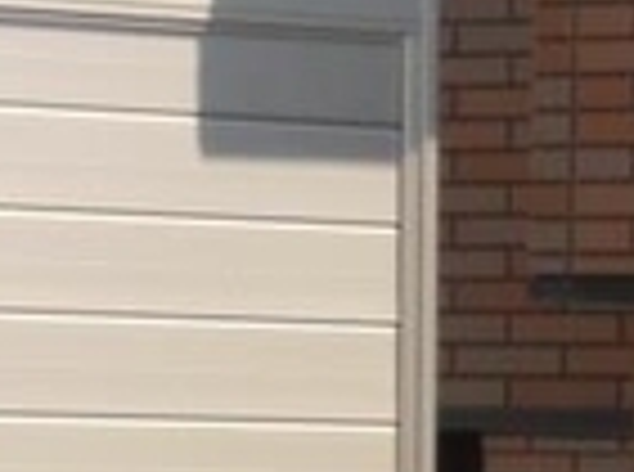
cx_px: 1596
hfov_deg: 3.1
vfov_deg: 2.3
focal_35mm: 632
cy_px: 1083
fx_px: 11546
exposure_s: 1/320
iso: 160
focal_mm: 19.64
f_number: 5.5
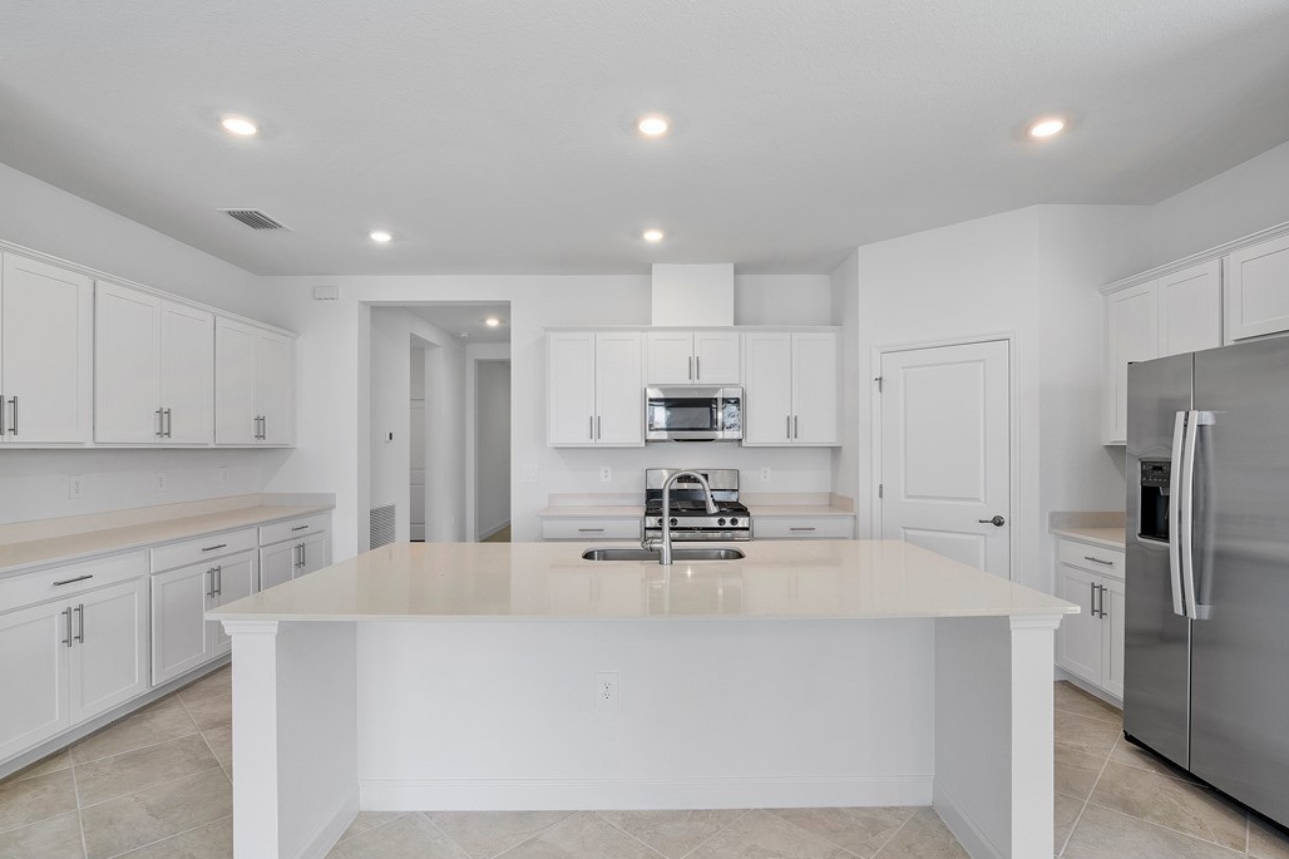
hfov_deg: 86.9
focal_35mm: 19
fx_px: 680
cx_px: 656
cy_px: 441
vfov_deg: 64.5
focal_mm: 18
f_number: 11
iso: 400
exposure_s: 1/15
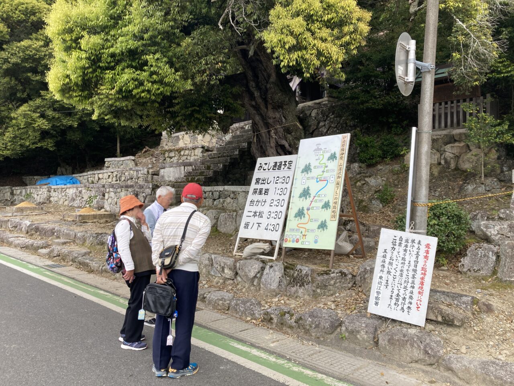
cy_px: 193
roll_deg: -1.0
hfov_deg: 63.4
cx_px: 257
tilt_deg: +2.8
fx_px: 416
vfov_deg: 49.7
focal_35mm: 28
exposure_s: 1/496
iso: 20
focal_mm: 3.99
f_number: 1.8
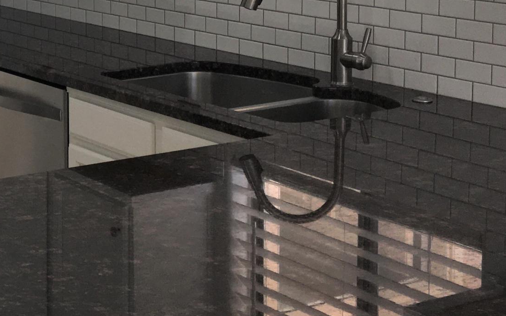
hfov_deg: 22.4
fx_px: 1158
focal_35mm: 84
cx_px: -125
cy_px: 6
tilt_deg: -7.4
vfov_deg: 15.3
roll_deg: +1.1
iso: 32
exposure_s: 1/120
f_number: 2.2
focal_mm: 4.15
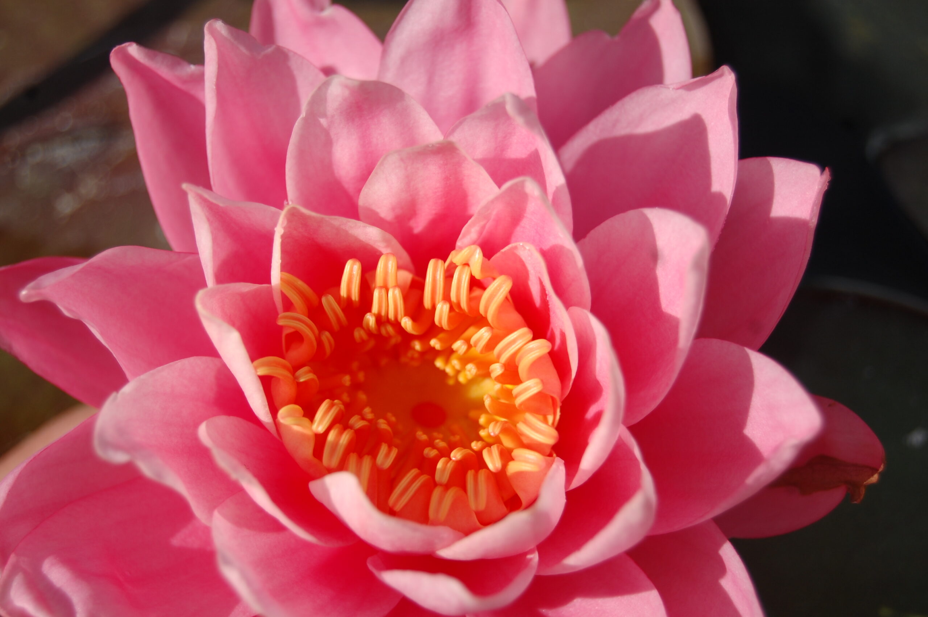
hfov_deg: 24.6
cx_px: 464
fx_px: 2125
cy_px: 308
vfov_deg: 16.5
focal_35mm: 82
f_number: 5.6
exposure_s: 1/1000
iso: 200
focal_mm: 55
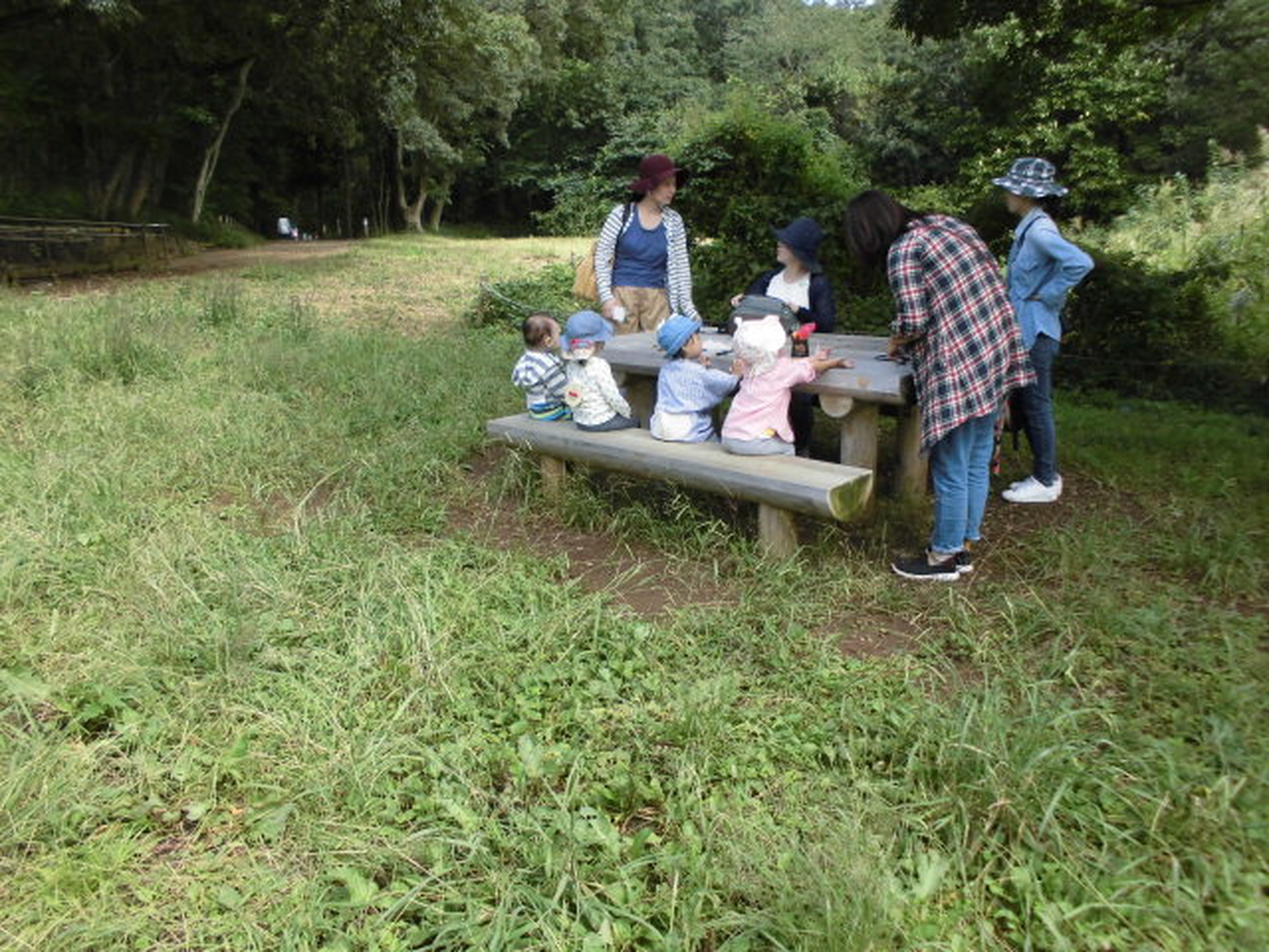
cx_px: 634
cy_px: 476
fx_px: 953
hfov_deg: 67.3
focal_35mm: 26
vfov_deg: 53.1
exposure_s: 1/200
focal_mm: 4.6
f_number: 3.5
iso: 100
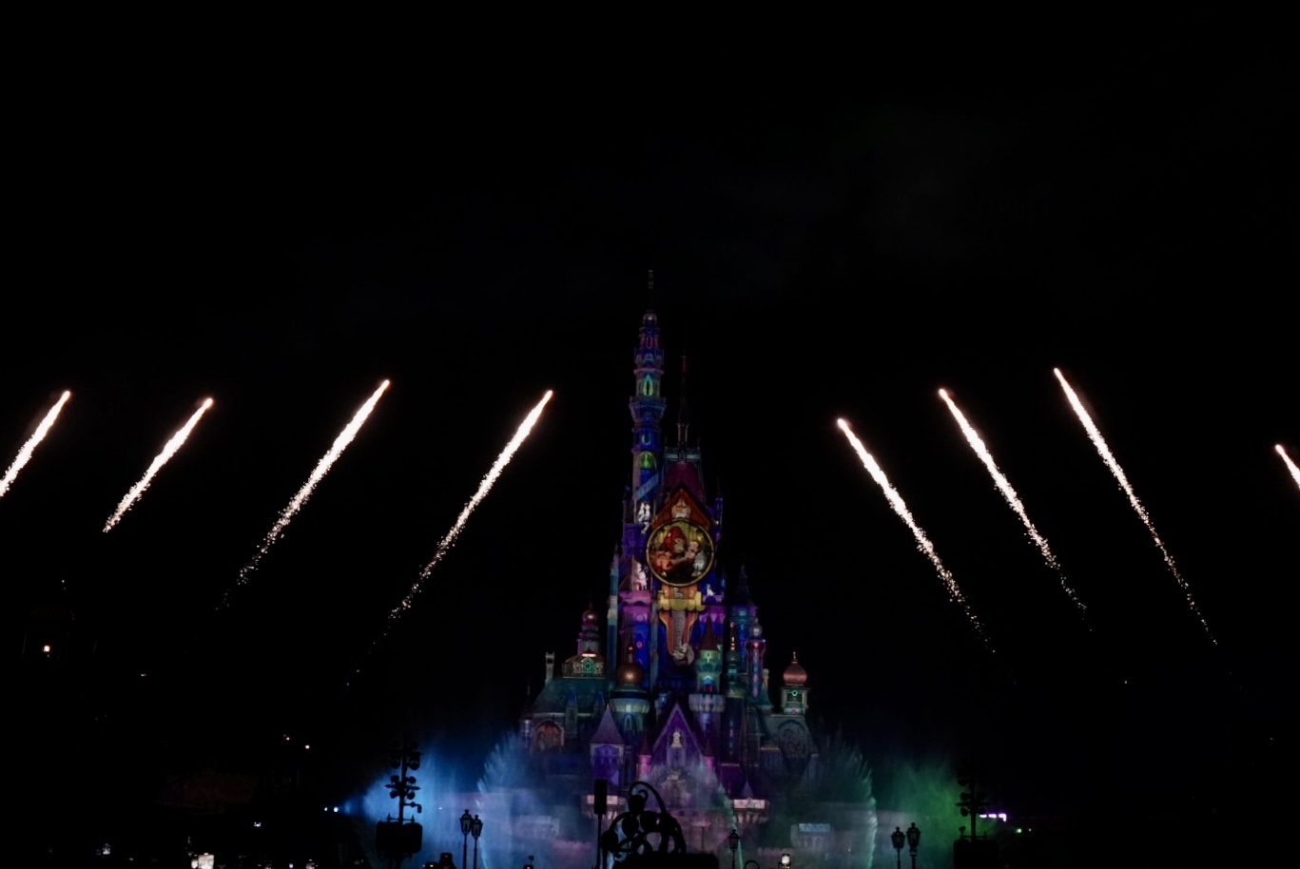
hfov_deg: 44.9
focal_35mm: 44
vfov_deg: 30.9
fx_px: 1572
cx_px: 650
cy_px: 434
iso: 3200
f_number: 7.1
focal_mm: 29
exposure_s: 1/80
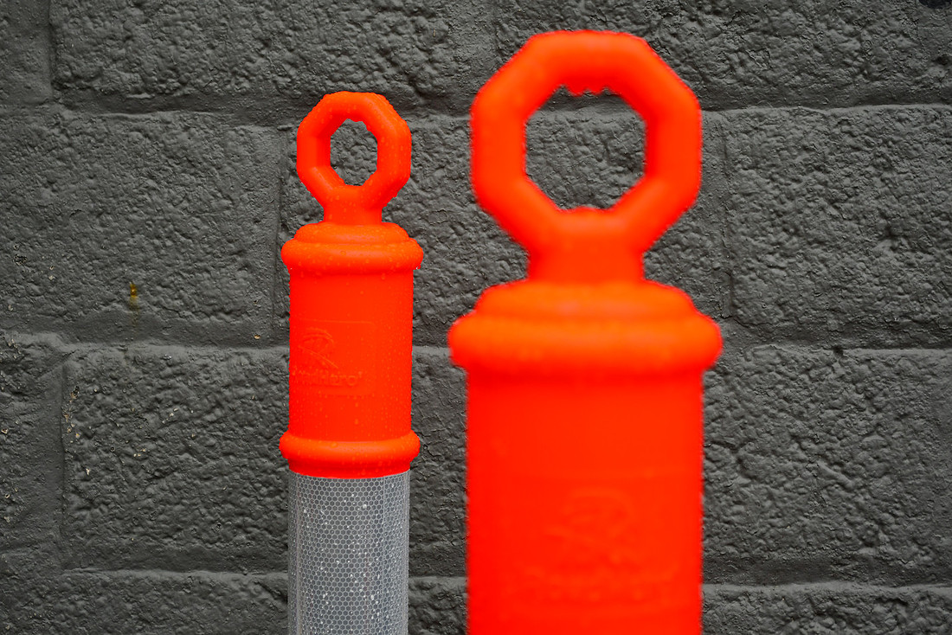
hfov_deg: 26.0
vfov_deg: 17.5
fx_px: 2063
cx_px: 476
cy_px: 318
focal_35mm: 78
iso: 200
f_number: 5.6
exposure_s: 1/100
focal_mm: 52
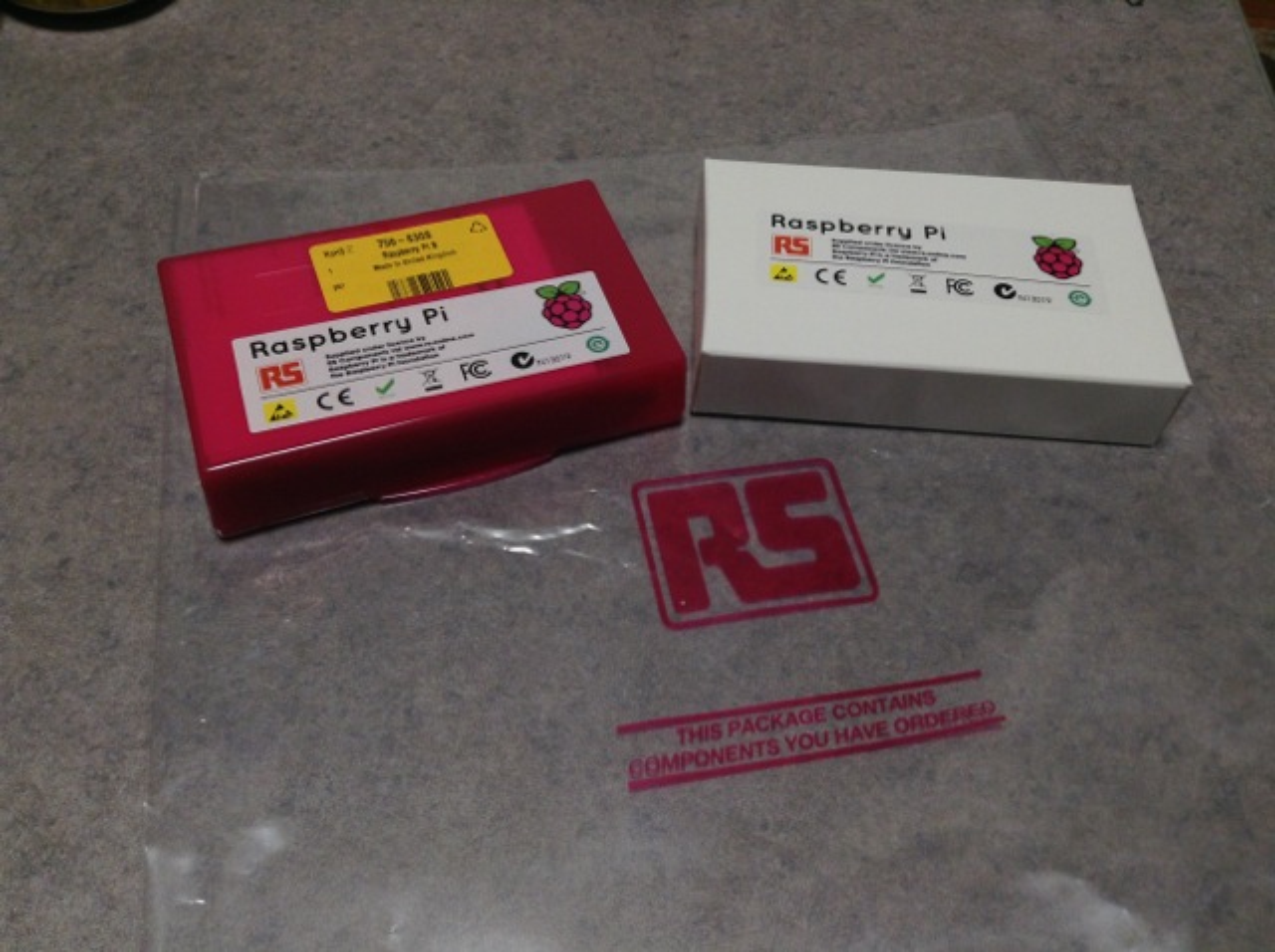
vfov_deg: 42.8
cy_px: 476
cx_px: 638
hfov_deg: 55.4
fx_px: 1214
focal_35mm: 33
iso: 40
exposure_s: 1/40
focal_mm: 3.3
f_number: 2.4
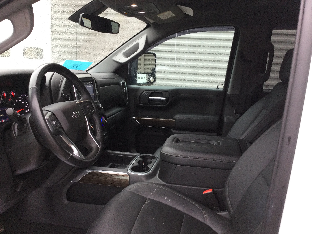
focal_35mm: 31
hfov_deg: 58.4
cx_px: 156
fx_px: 279
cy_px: 117
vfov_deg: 45.4
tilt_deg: -9.6
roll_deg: -3.8
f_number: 2.4
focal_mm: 3.3
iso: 64
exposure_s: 1/30
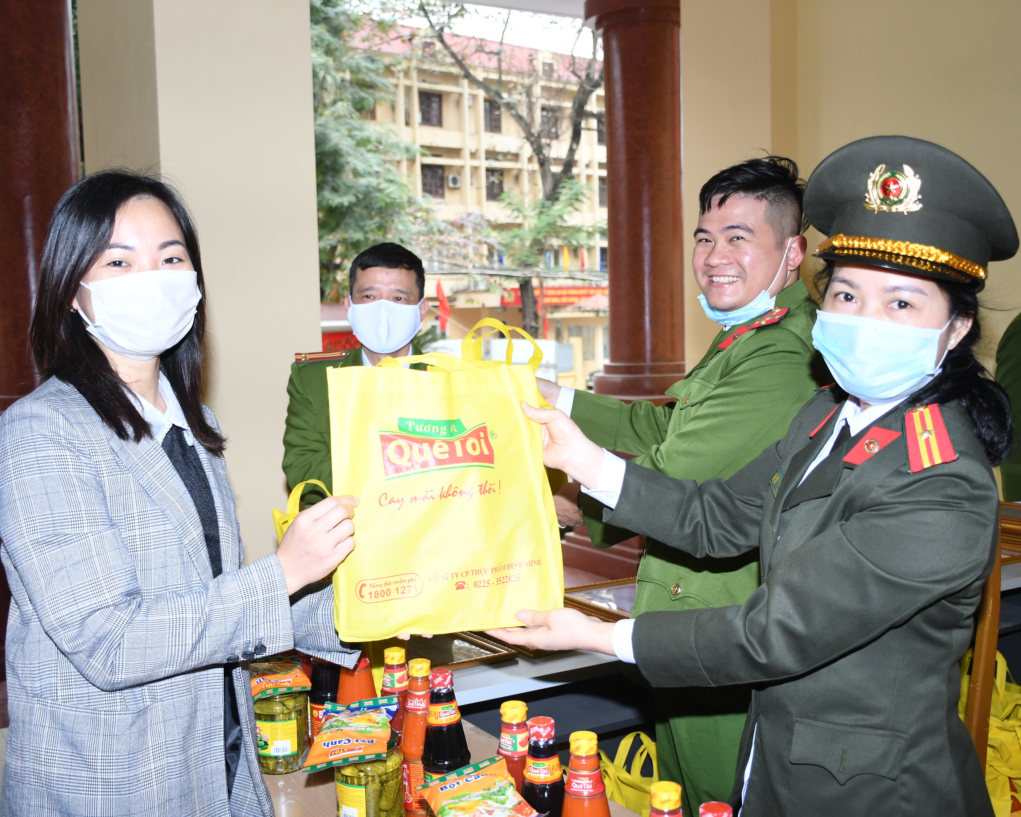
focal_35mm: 40
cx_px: 513
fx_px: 1196
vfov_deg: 37.7
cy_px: 409
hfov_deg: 46.2
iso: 320
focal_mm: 23
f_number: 3.8
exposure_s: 1/200
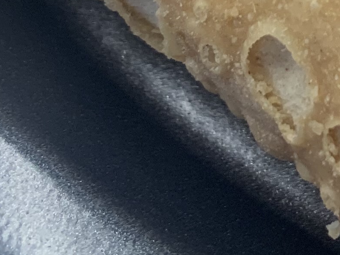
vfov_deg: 10.2
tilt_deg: -47.6
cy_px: -280
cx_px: 748
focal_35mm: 133
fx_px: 1306
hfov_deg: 12.5
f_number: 1.8
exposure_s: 1/116
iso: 100
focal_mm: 4.25
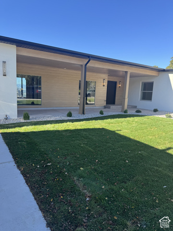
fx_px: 160
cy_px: 116
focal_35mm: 24
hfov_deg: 56.8
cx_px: 86
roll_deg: -2.9
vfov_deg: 71.6
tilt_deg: -10.6
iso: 80
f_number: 1.78
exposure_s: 1/1094
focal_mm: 6.76
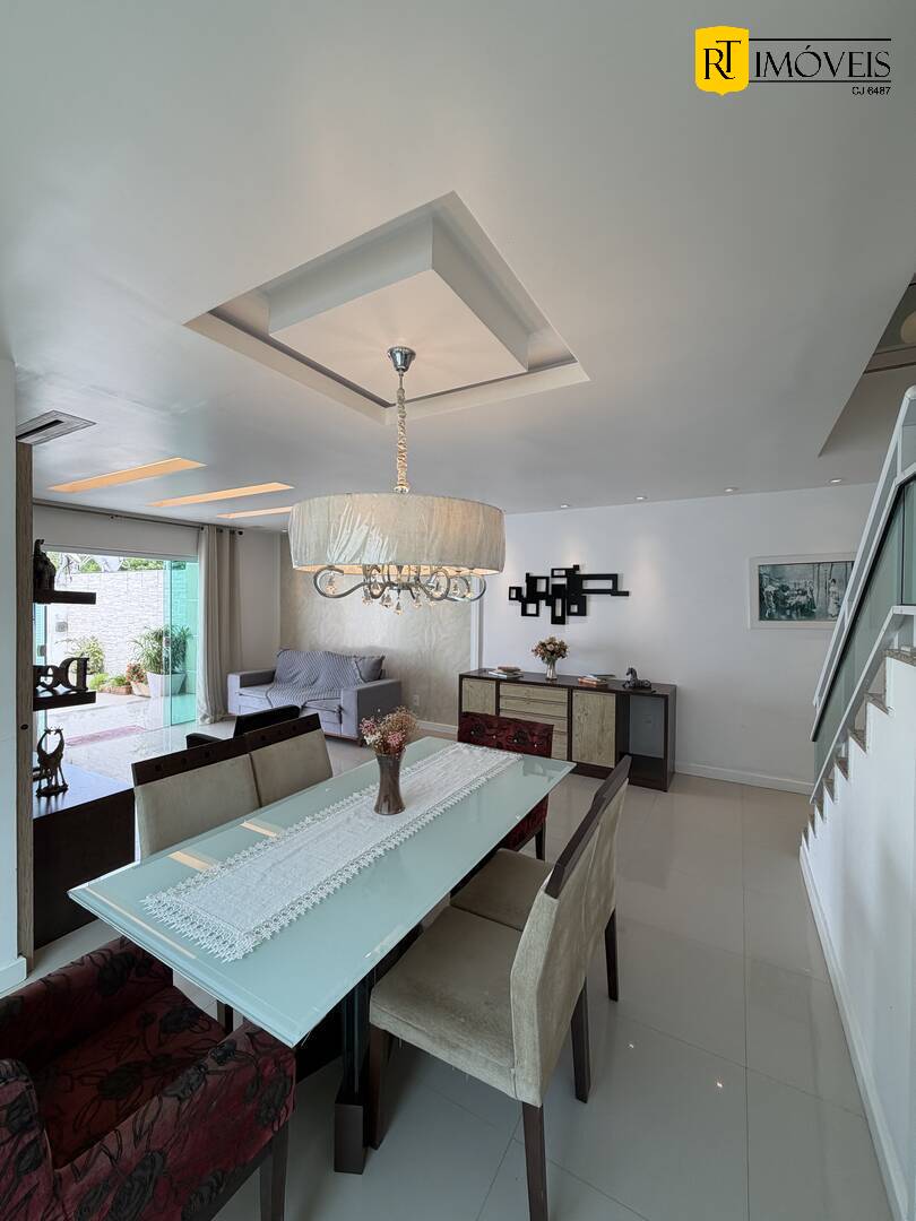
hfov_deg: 85.7
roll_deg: -0.6
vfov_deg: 102.1
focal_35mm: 14
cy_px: 610
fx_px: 494
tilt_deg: -0.5
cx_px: 458
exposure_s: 1/120
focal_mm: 2.22
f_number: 2.2
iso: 50
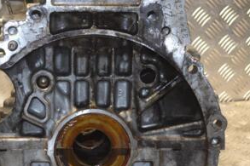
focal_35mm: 86
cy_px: 102
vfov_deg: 15.9
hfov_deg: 23.5
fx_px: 597
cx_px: 74
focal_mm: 28
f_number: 4.5
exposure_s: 1/60
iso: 400
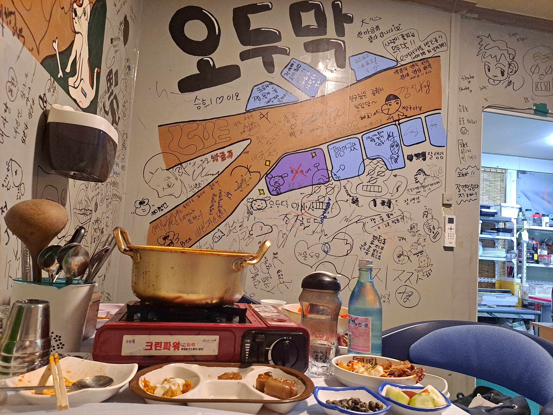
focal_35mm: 25
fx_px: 399
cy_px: 208
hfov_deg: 69.4
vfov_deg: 54.9
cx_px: 276
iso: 320
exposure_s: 1/30
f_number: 2
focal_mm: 4.6
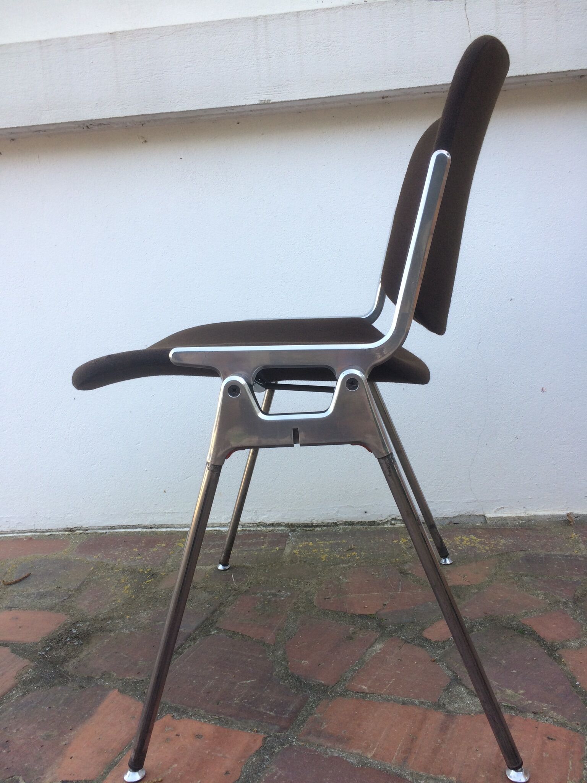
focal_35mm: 29
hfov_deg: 48.2
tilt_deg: -10.8
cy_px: 392
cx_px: 294
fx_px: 656
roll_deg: +3.8
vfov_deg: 61.7
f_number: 2.2
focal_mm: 4.15
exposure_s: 1/183
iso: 32
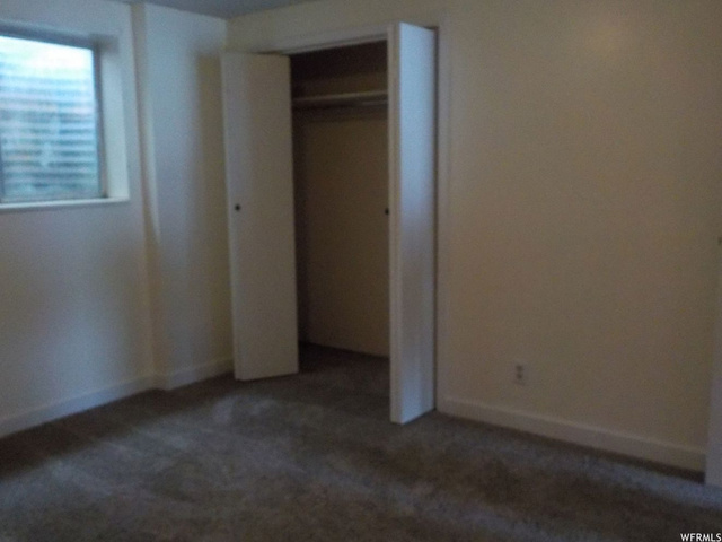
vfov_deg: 46.8
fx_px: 626
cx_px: 361
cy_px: 271
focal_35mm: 30
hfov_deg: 60.0
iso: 800
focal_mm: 4.1
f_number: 3.3
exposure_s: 1/30
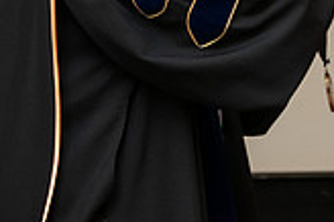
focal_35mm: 336
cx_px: 424
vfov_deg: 4.1
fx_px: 3114
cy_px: -48
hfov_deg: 6.1
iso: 2000
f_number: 4
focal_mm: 95
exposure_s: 1/200
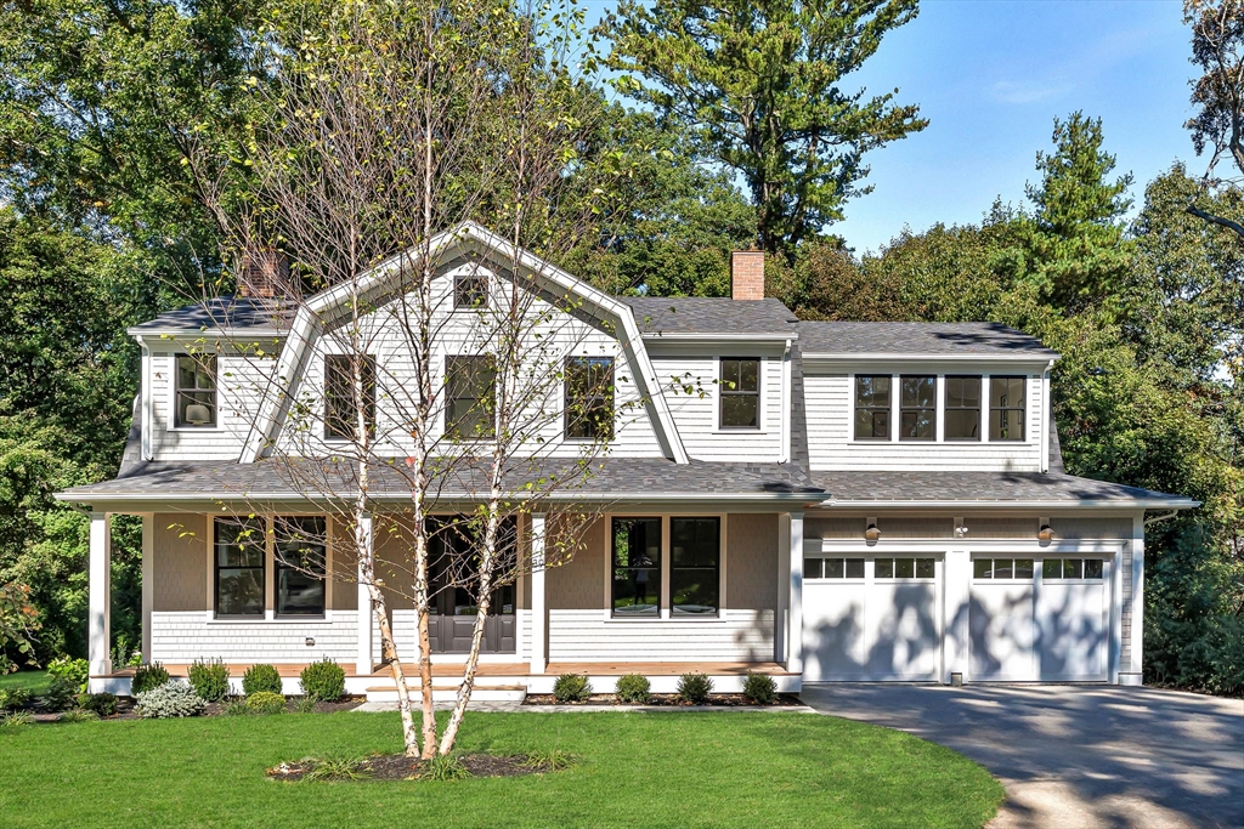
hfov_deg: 62.8
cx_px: 622
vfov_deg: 44.3
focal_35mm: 30
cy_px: 414
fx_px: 1019
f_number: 8
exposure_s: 1/1250
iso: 400
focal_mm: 29.5
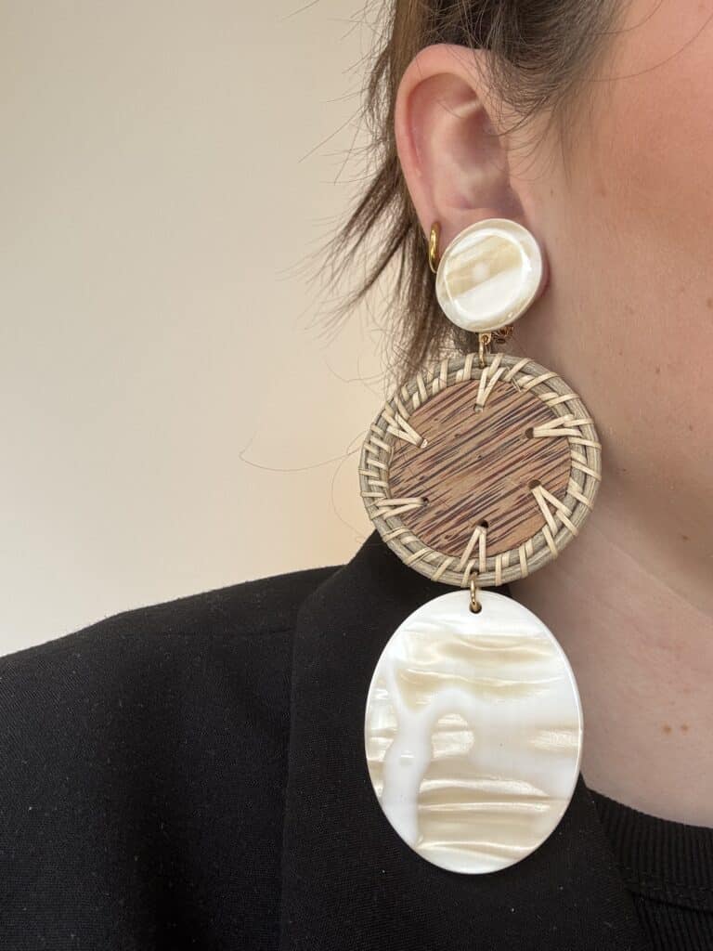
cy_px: 476
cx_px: 356
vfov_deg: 60.0
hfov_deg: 46.8
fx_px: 824
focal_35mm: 30
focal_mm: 2.69
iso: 20
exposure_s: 1/121
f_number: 1.9
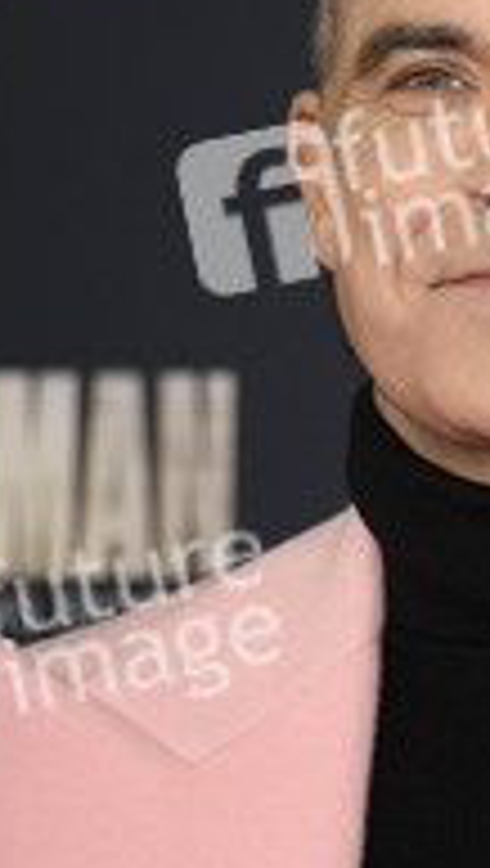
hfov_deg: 3.0
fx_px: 9488
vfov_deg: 5.2
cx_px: 539
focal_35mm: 412
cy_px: 414
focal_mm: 190
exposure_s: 1/250
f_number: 5.6
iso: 1000
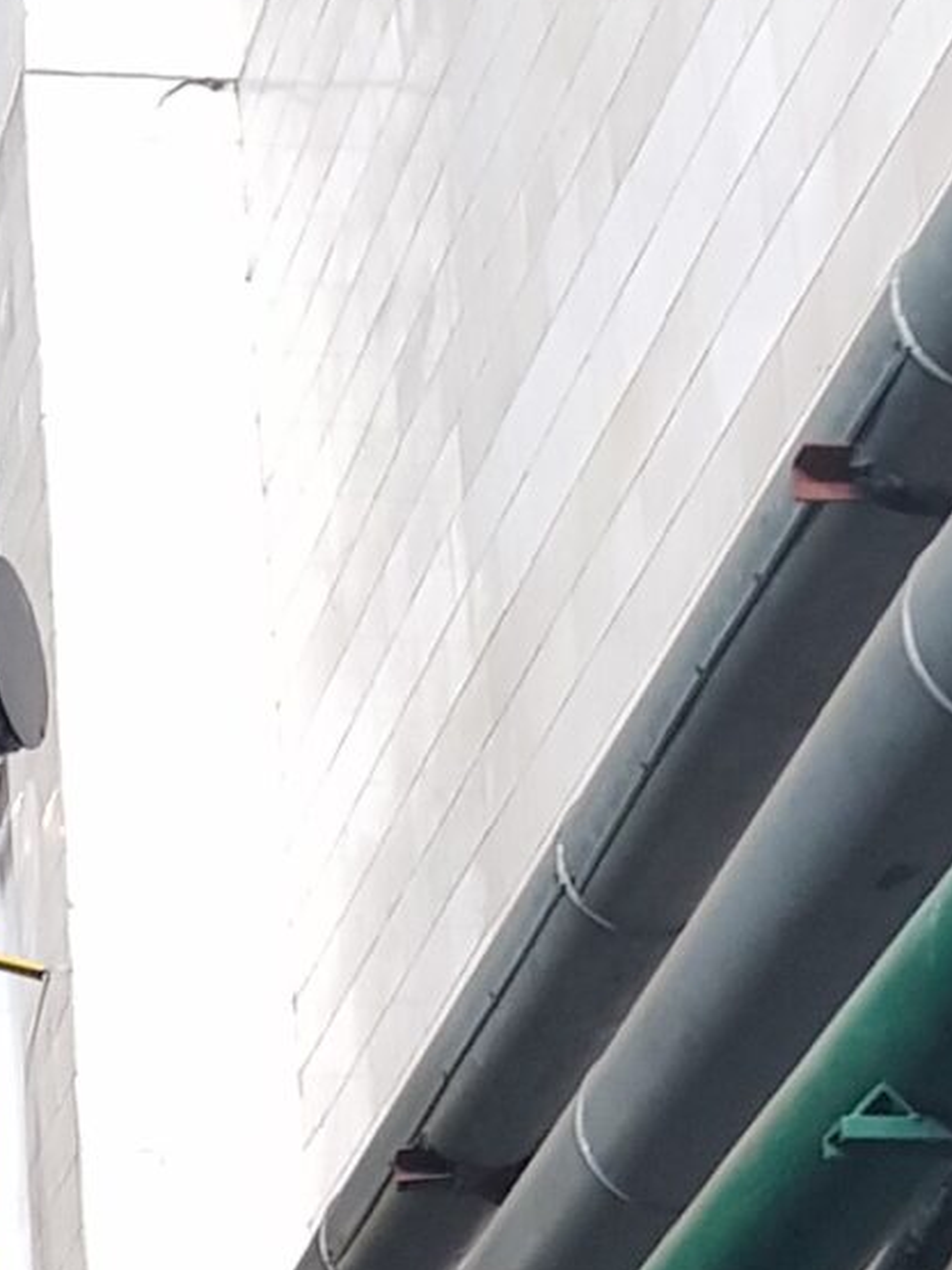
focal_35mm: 120
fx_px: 4402
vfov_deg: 14.4
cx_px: -506
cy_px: 2309
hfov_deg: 11.8
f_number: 1.7
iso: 250
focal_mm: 4.2
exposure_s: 1/25
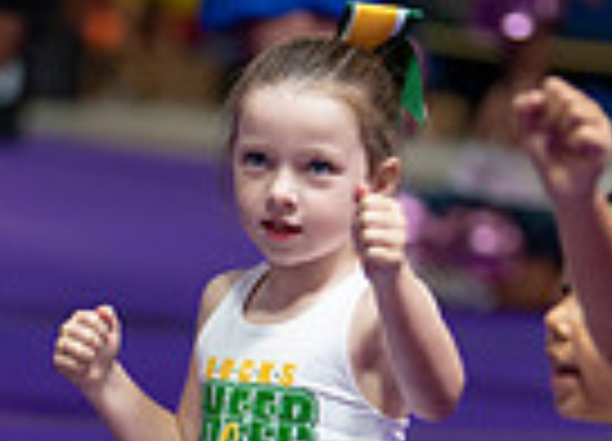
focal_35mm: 243
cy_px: 355
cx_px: 182
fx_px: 4236
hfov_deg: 8.3
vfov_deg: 6.0
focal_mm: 50
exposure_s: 1/400
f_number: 1.2
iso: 400
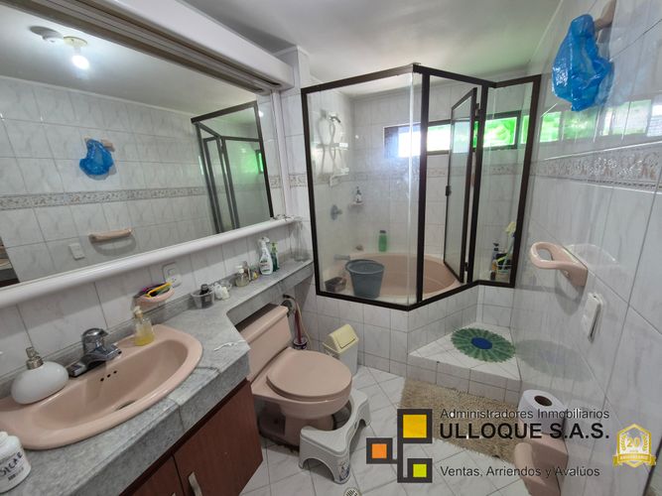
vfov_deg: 89.9
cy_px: 248
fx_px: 249
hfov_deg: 106.2
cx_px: 331
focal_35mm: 13
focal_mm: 2.2
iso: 160
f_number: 2.2
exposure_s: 1/60
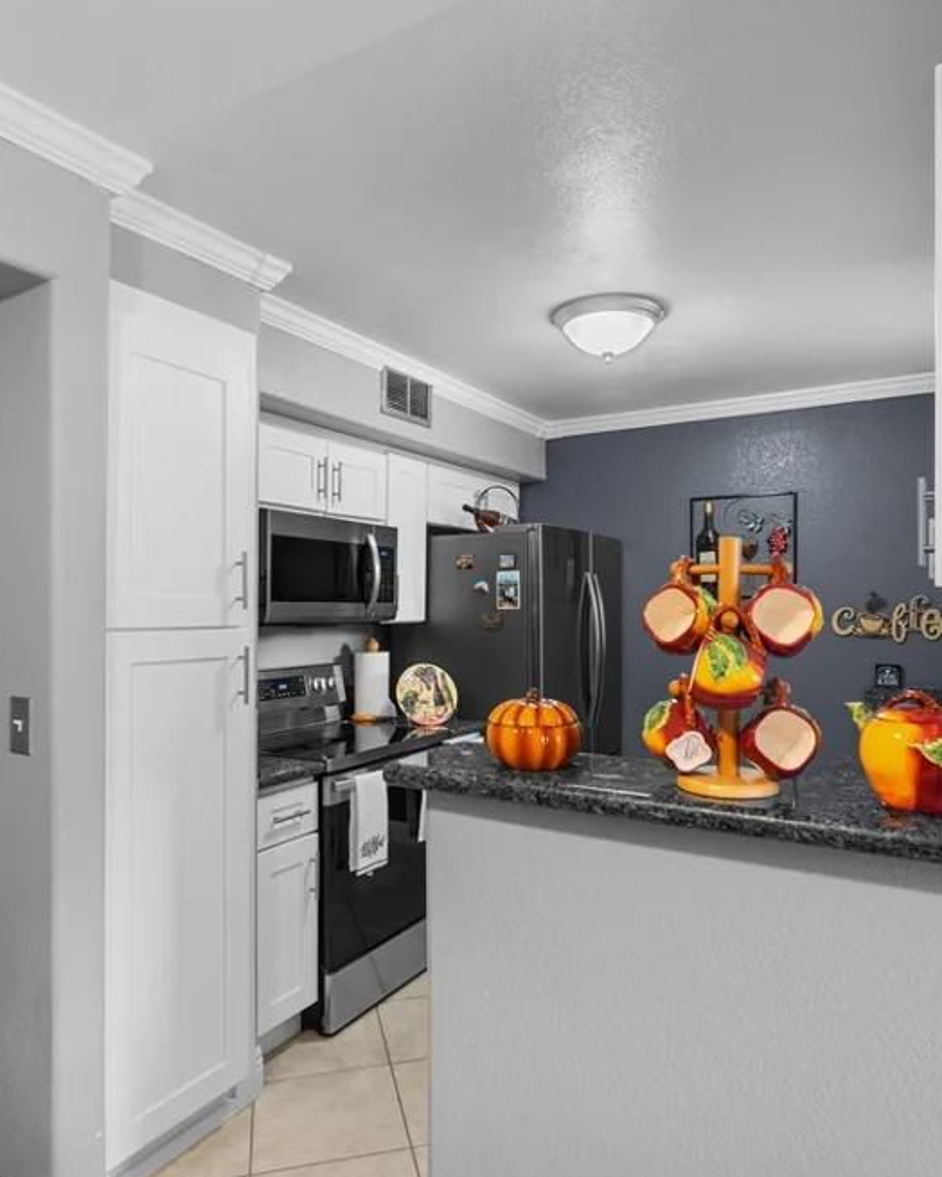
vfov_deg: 75.0
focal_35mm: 22
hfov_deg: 63.1
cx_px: 491
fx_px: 767
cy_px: 594
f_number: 8
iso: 400
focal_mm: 10
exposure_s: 1/2
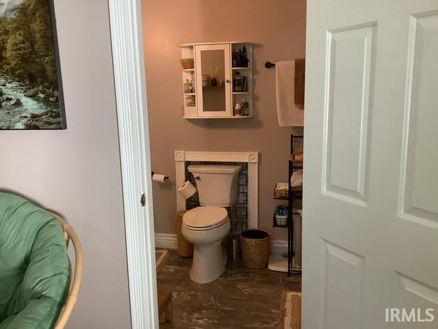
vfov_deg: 45.4
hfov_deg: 58.4
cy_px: 164
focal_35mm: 31
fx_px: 392
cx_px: 219
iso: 320
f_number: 2.4
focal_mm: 3.3
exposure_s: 1/60
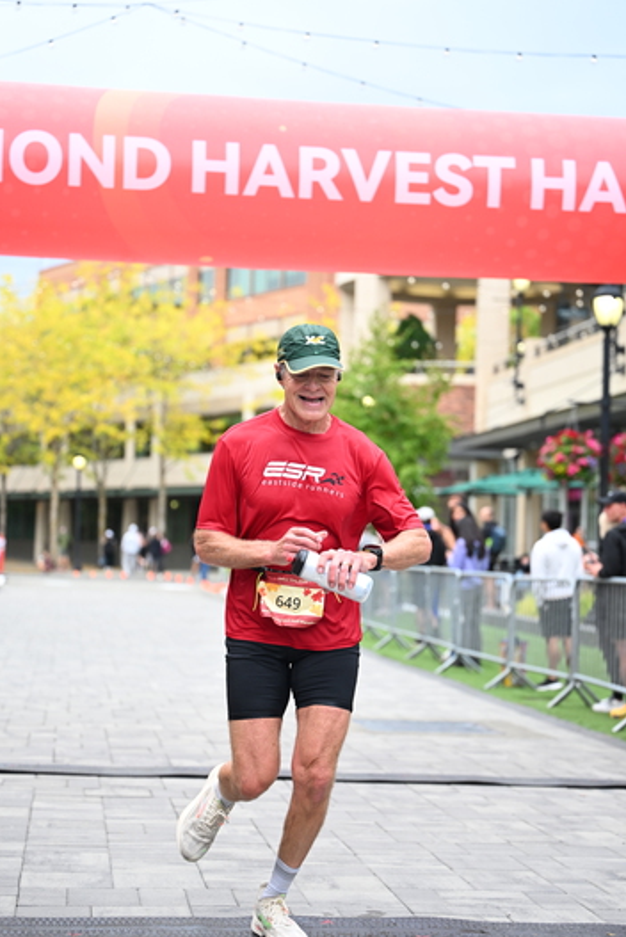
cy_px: 482
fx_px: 1901
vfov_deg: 27.7
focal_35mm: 73
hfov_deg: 18.7
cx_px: 301
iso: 800
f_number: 2.8
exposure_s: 1/1600
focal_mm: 70
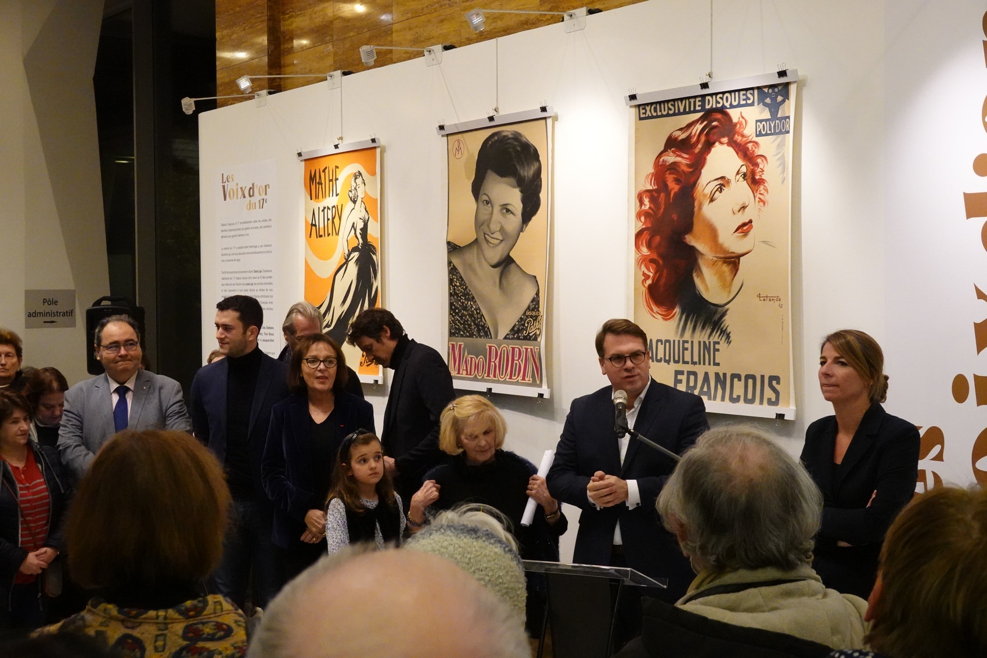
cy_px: 329
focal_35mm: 48
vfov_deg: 28.1
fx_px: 1316
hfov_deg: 41.1
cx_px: 494
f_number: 4
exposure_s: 1/160
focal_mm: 17.88
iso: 3200
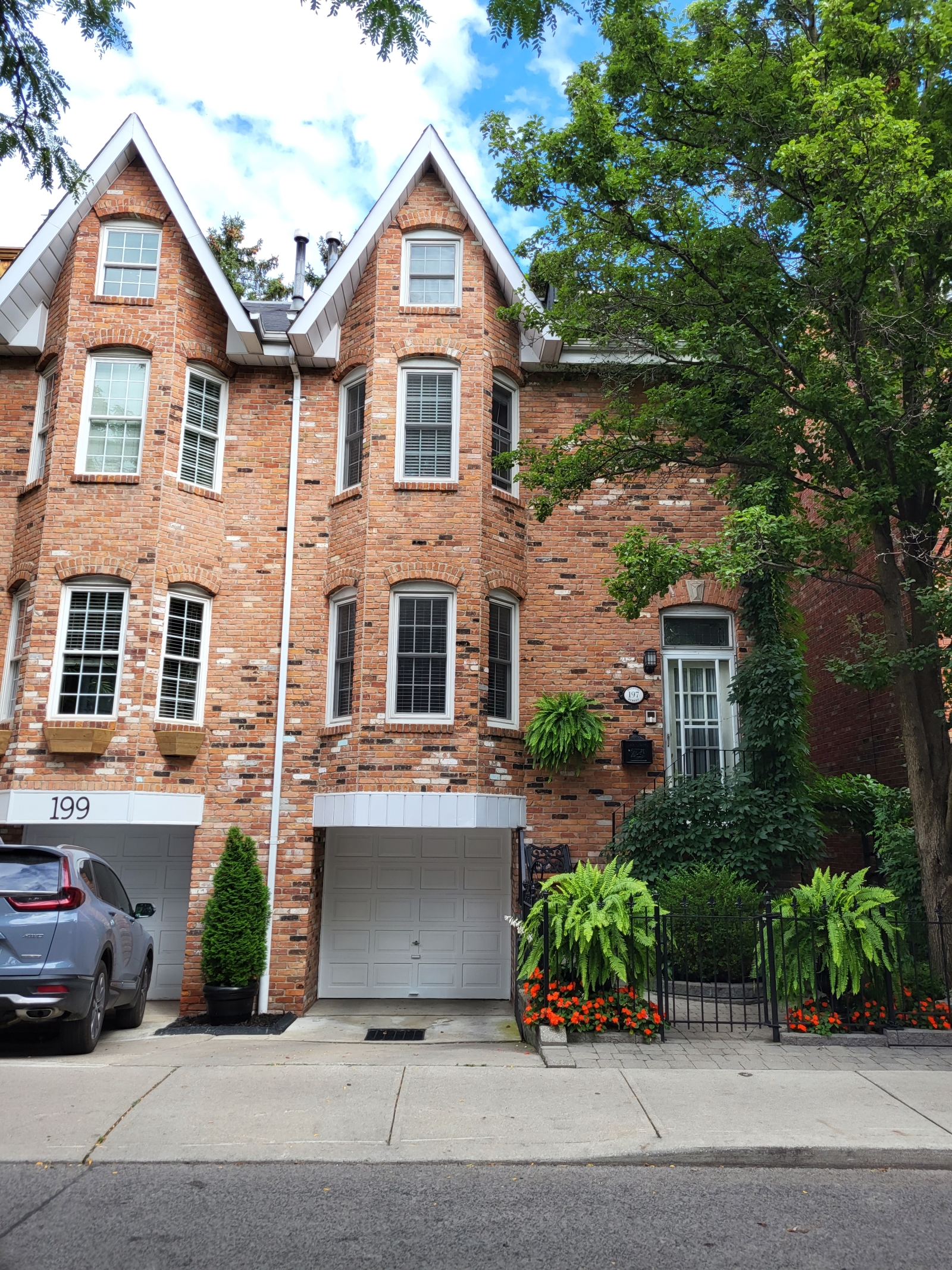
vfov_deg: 67.3
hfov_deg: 53.1
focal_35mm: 26
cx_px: 476
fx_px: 953
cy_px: 635
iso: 40
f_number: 1.8
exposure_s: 1/519
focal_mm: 5.4
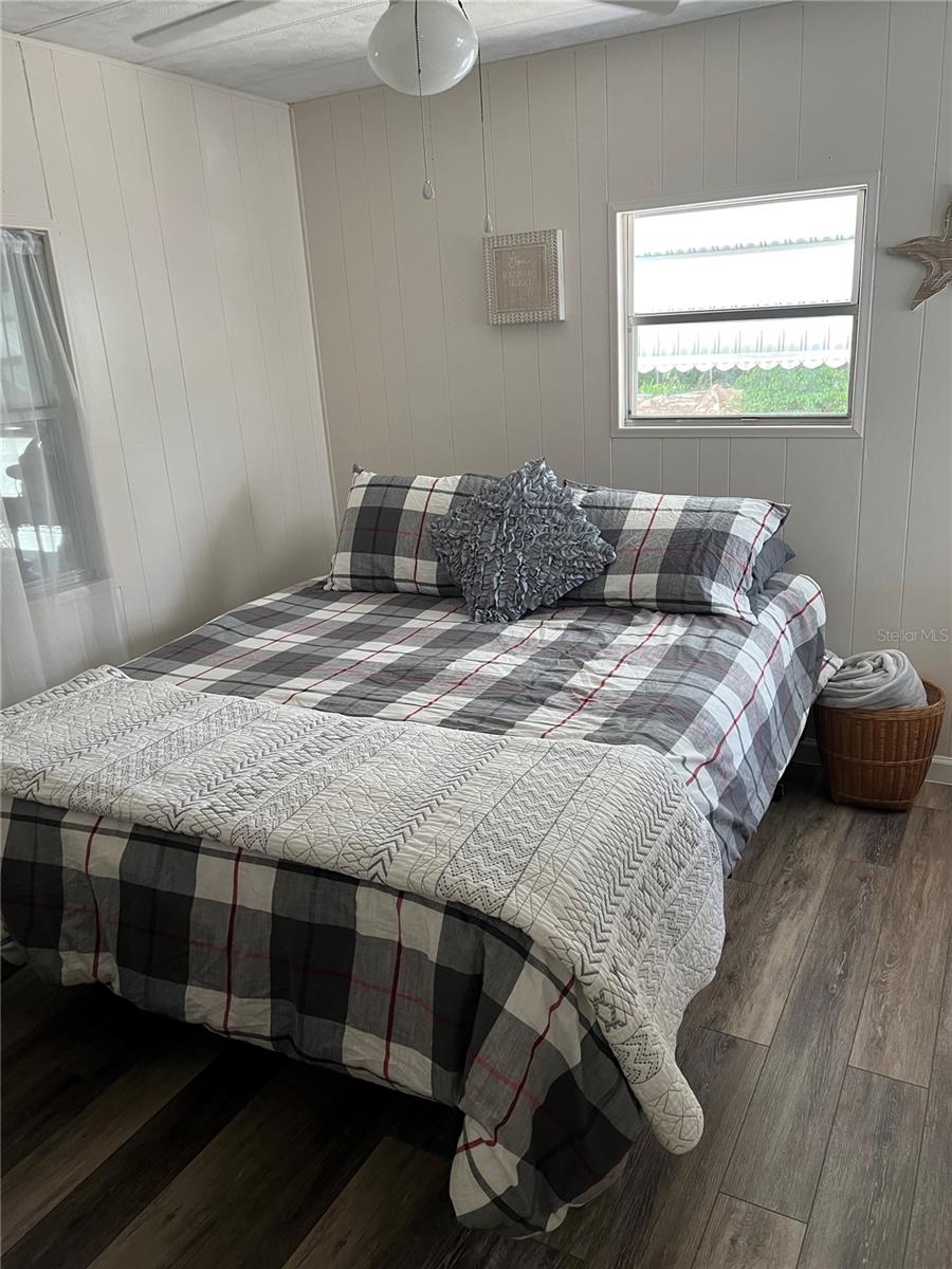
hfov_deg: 53.1
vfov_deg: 67.3
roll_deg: +3.5
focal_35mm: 26
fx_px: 953
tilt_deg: -17.8
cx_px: 476
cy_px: 634
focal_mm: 5.7
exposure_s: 1/96
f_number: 1.5
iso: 125
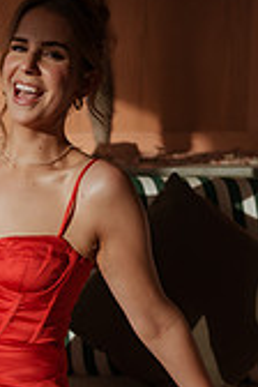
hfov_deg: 14.2
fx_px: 1010
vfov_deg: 21.3
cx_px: -23
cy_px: 336
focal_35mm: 94
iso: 100
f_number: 1.8
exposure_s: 1/4000
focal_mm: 35
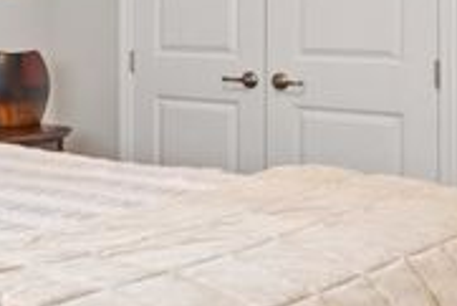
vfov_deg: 19.2
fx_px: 889
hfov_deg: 24.9
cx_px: -140
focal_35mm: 70
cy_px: 34
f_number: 7.1
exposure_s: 1/4
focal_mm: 18
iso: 500
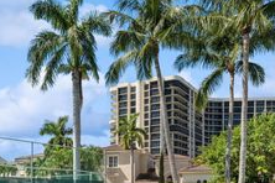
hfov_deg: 39.6
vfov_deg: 25.5
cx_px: 79
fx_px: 374
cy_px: 200
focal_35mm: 49
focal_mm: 17
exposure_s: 1/200
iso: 100
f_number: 11
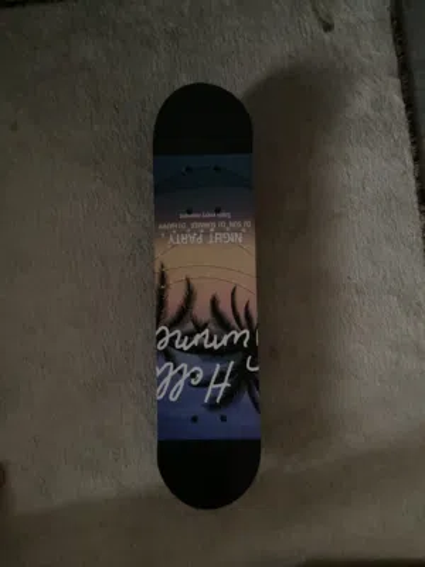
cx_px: 212
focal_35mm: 31
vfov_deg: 58.4
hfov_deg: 45.4
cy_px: 284
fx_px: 507
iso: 800
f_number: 2.4
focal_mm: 3.3
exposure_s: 1/15
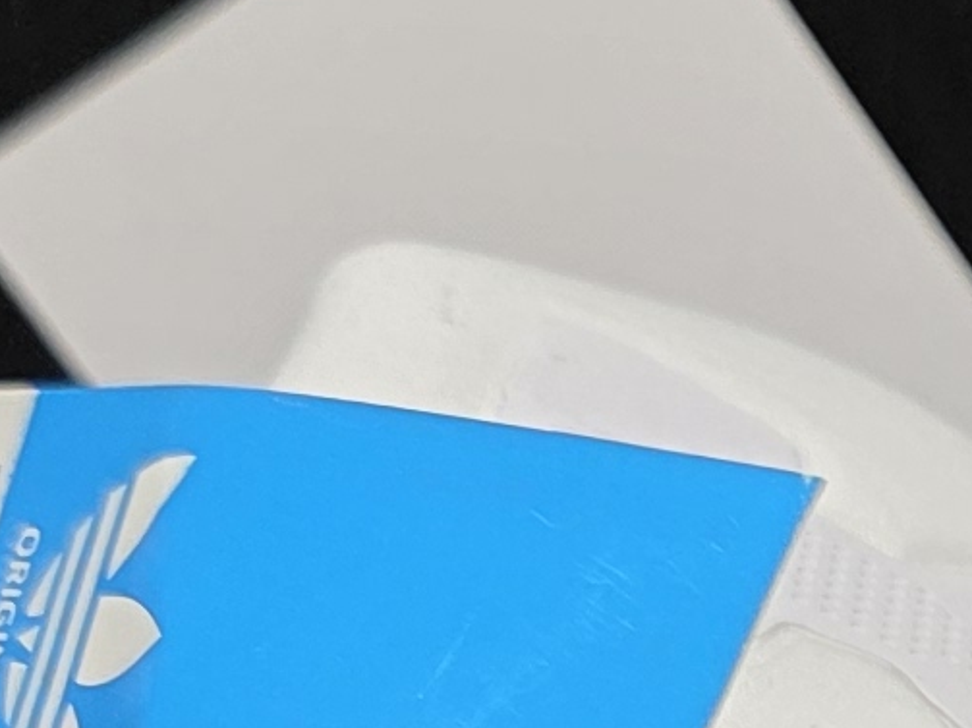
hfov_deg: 10.4
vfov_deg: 7.8
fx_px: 5137
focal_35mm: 183
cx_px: 1447
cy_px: 1450
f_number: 1.7
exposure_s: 1/100
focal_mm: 6.3
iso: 160
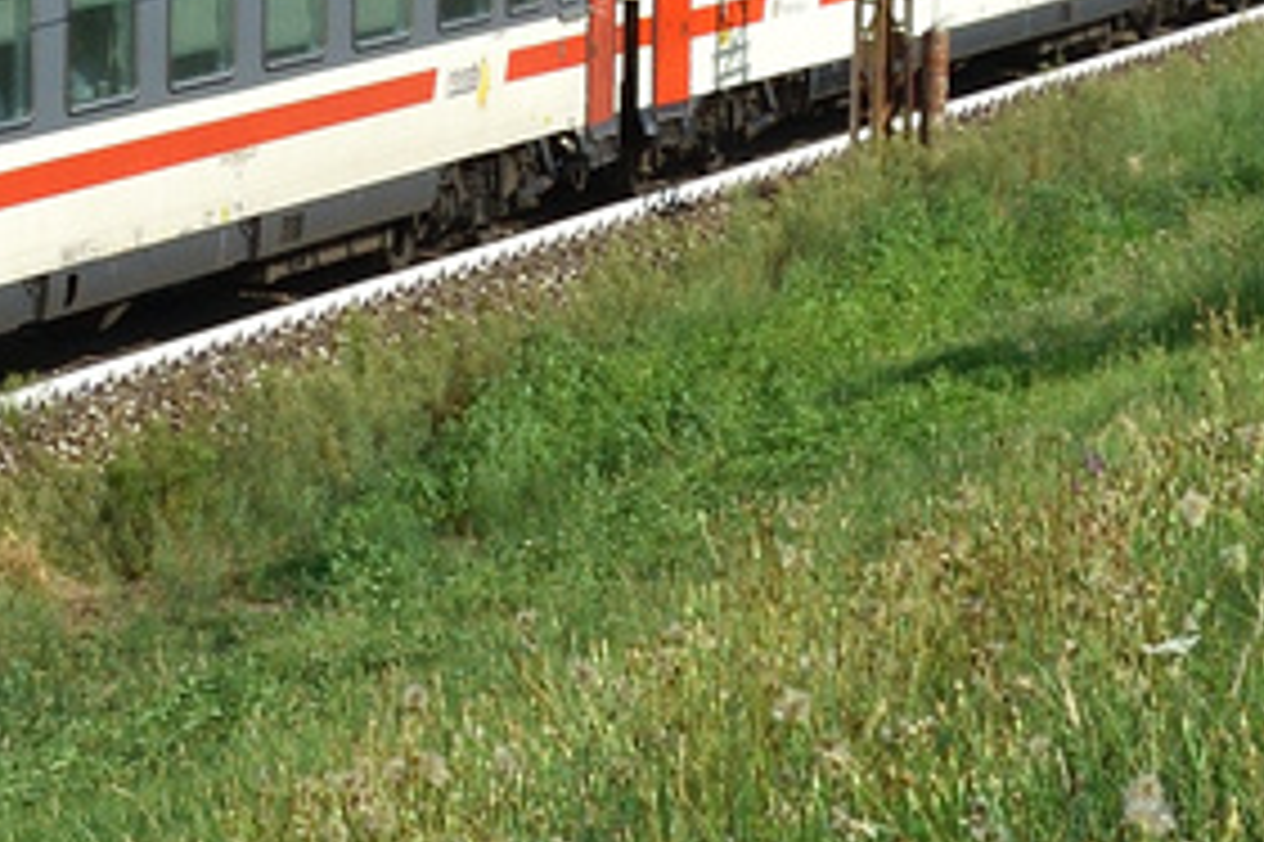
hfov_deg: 8.2
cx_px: -625
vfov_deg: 5.6
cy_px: -180
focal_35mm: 246
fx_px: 8632
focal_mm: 24
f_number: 8
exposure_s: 1/640
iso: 200
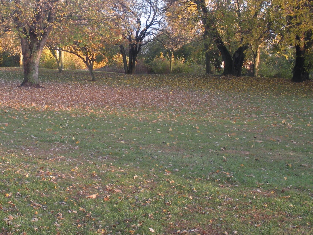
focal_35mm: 63
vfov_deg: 23.3
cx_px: 93
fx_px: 570
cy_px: 112
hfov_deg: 30.4
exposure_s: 1/57.1
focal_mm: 6.3
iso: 88
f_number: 3.5
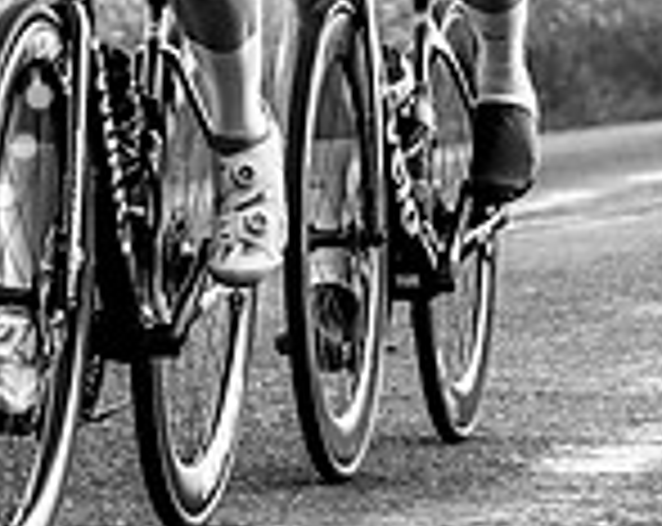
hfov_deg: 5.0
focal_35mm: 387
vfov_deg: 3.9
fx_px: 7567
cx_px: 92
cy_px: -571
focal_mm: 75
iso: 320
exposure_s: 1/1000
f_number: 4
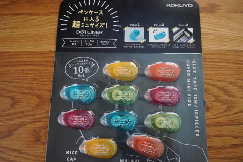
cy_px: 81
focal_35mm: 33
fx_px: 223
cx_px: 122
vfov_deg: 40.0
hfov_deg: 57.2
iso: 5000
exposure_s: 1/40
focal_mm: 22
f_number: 8
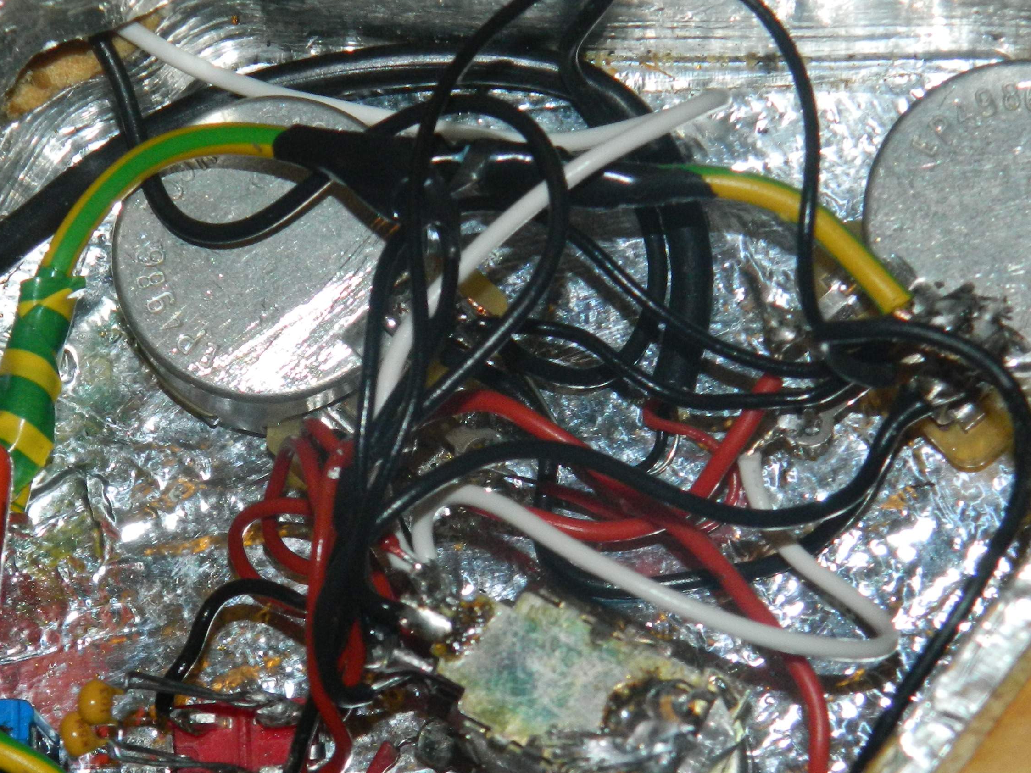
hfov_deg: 8.0
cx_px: 385
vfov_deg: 6.0
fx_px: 7386
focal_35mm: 248
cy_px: 406
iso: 200
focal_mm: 23.2
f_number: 4.7
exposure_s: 1/30
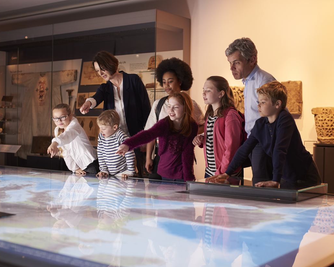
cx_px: 183
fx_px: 563
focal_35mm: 57
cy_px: 134
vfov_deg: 26.7
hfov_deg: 33.0
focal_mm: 50
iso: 800
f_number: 3.2
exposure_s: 1/125
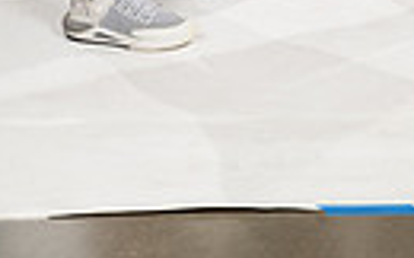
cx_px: 436
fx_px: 2300
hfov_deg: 10.2
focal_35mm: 204
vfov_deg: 6.1
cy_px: -424
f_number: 5.6
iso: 200
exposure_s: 1/250
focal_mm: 58
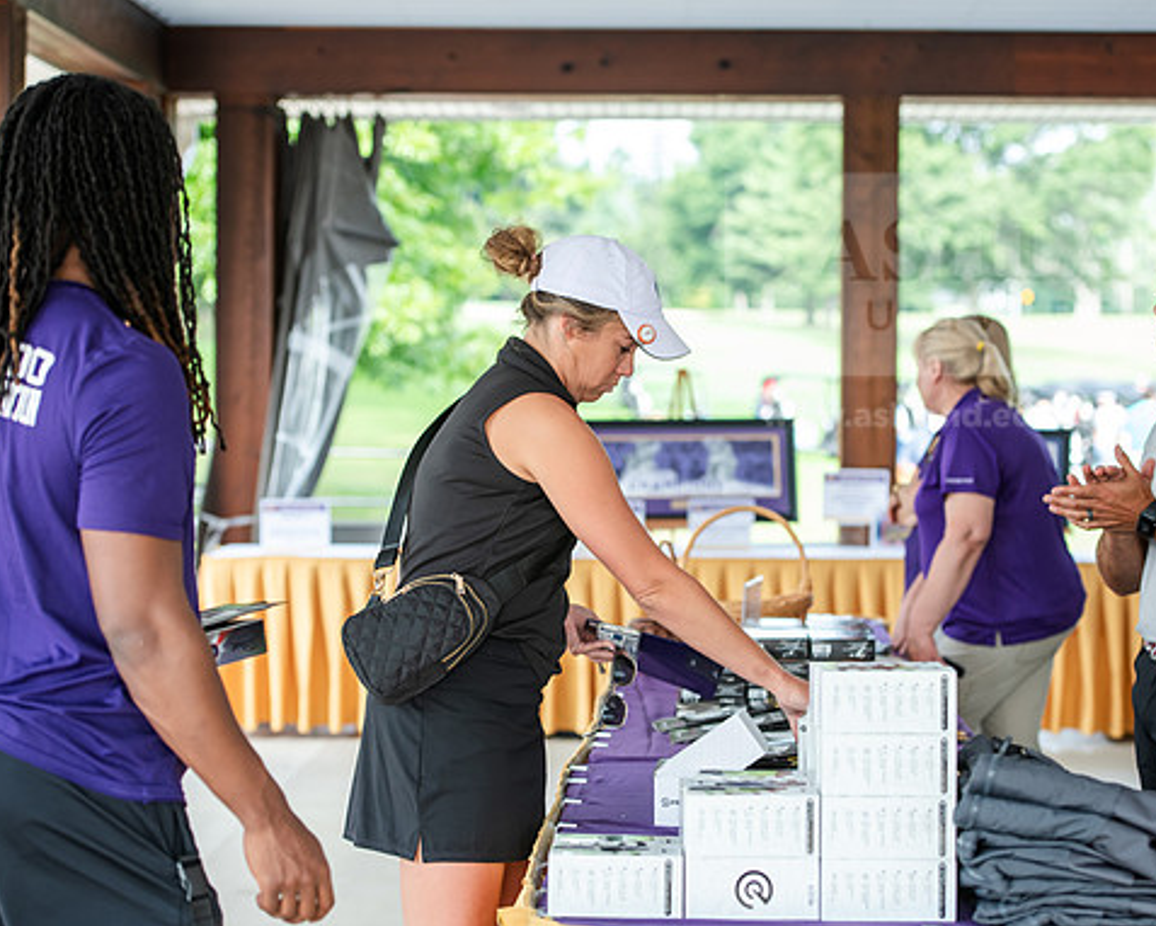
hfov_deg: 21.5
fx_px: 3046
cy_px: 467
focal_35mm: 89
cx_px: 652
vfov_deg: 17.3
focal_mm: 78
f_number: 3.5
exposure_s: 1/250
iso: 320
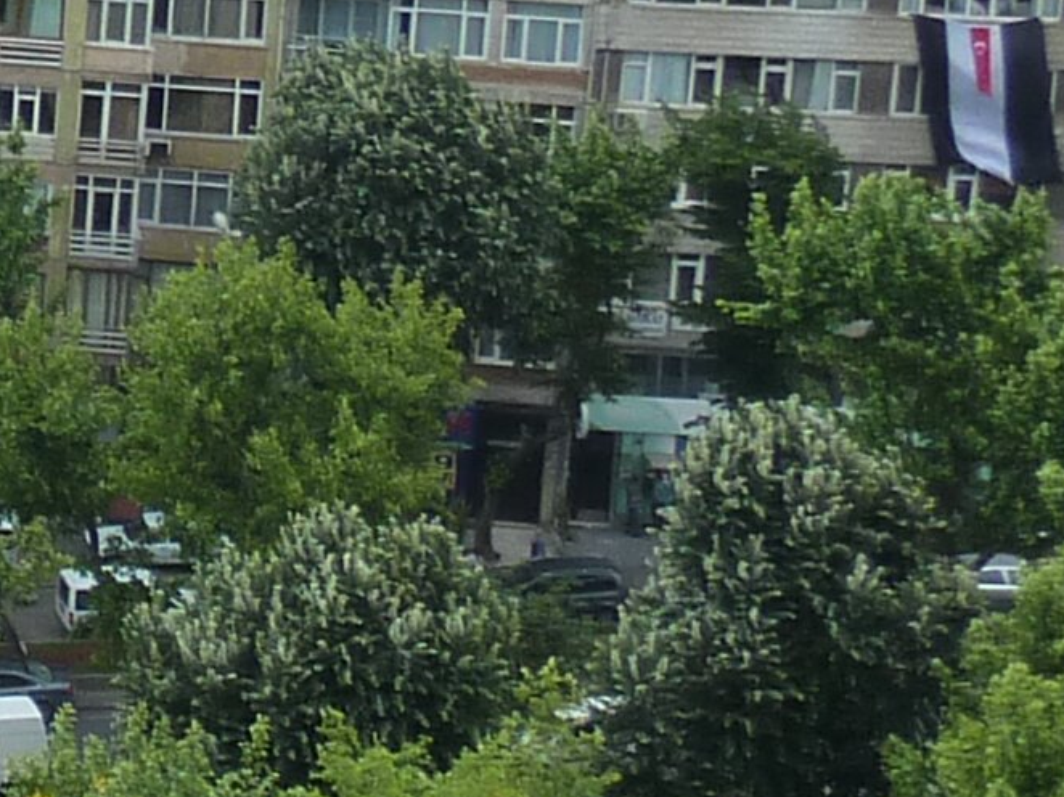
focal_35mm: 193
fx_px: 5930
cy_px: -503
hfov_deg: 8.9
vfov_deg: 7.5
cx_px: -1829
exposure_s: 1/400
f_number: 4
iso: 125
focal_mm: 5.7
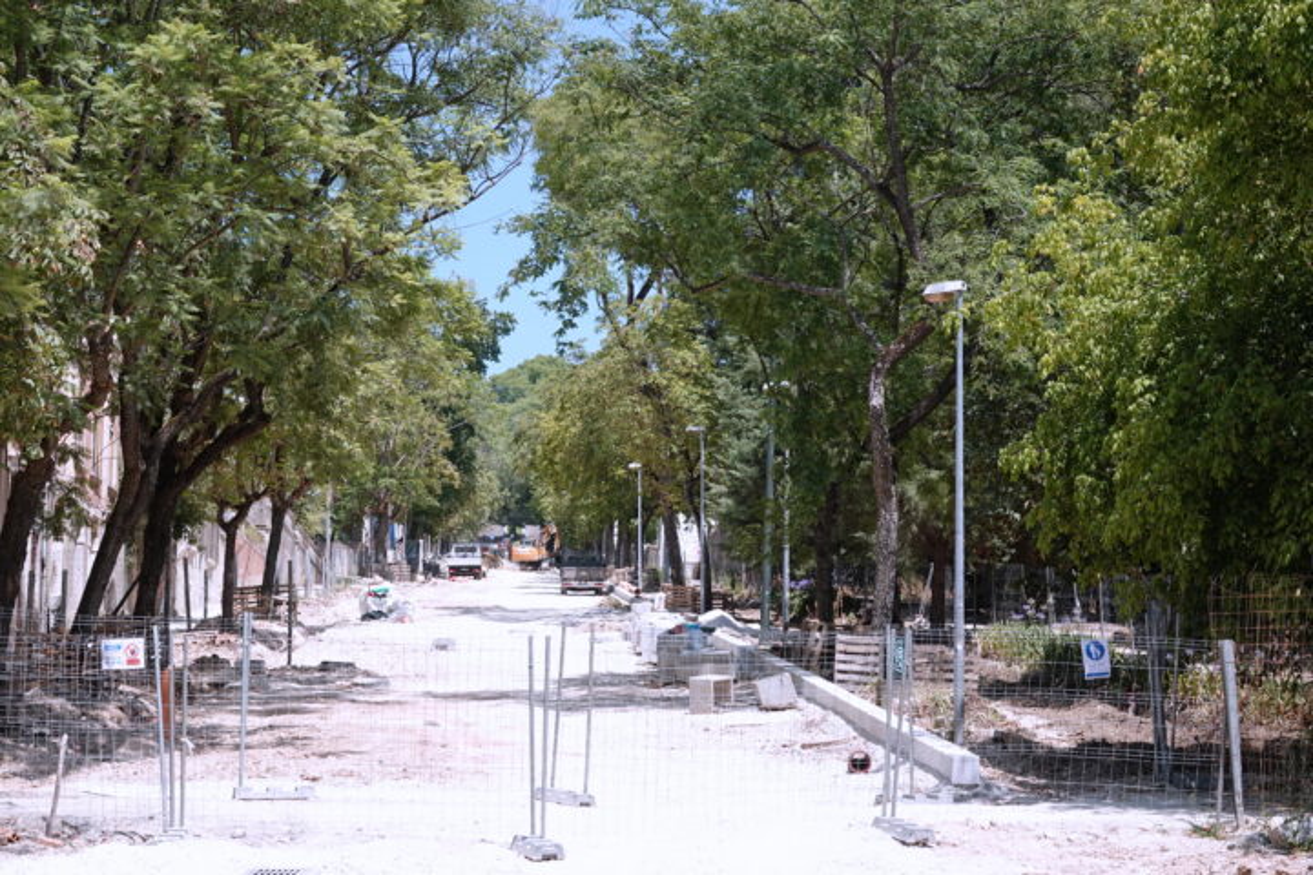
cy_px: 438
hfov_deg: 25.7
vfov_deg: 17.3
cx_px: 656
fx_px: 2881
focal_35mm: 79
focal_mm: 28.91
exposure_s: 1/500
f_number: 4
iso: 100
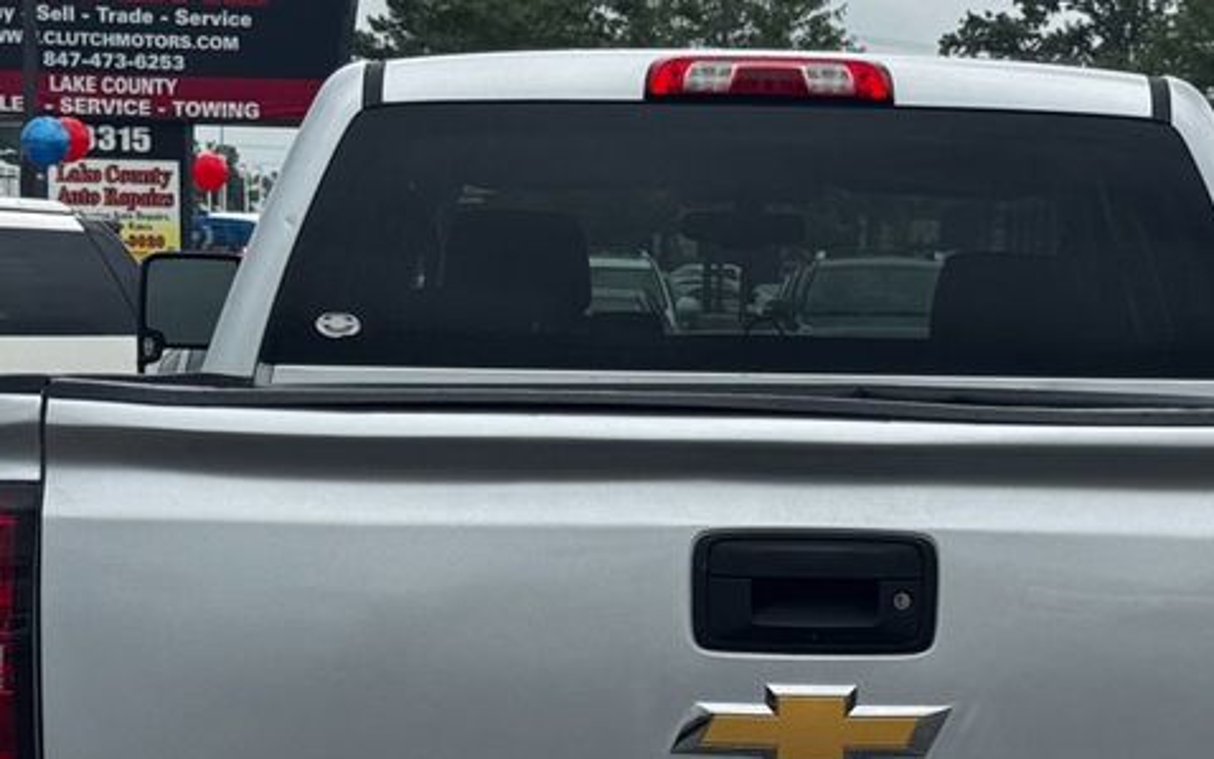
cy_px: 688
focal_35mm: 109
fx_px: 3607
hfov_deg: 19.0
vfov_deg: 11.9
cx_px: 833
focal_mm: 6.76
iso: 64
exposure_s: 1/3257
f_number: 1.78
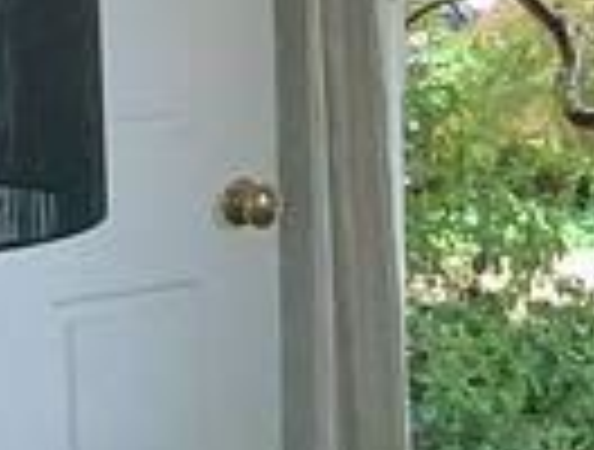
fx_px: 2342
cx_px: 792
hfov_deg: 13.9
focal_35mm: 136
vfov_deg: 10.9
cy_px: 92
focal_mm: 3
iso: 80
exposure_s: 1/30
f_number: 1.8
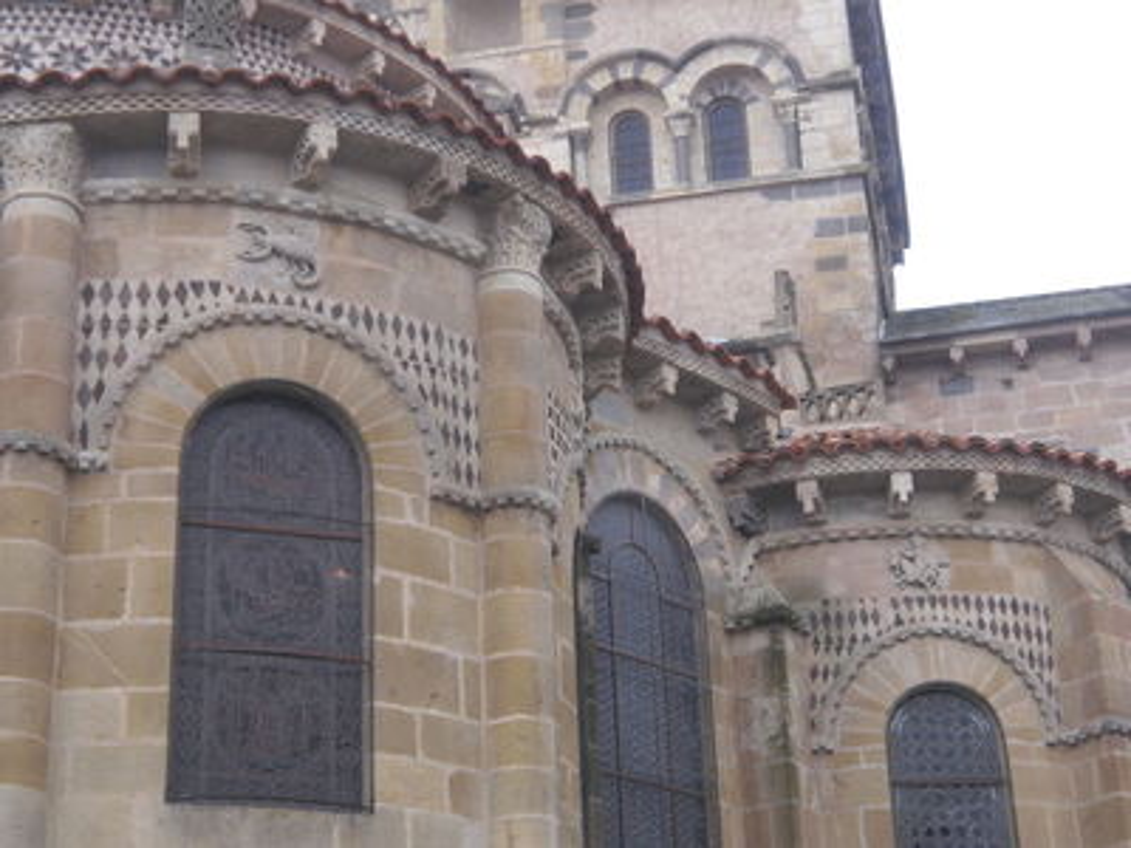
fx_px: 2189
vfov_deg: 21.9
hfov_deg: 29.0
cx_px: 566
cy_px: 424
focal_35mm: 67
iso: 100
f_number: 4.3
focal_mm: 11.16
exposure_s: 1/60
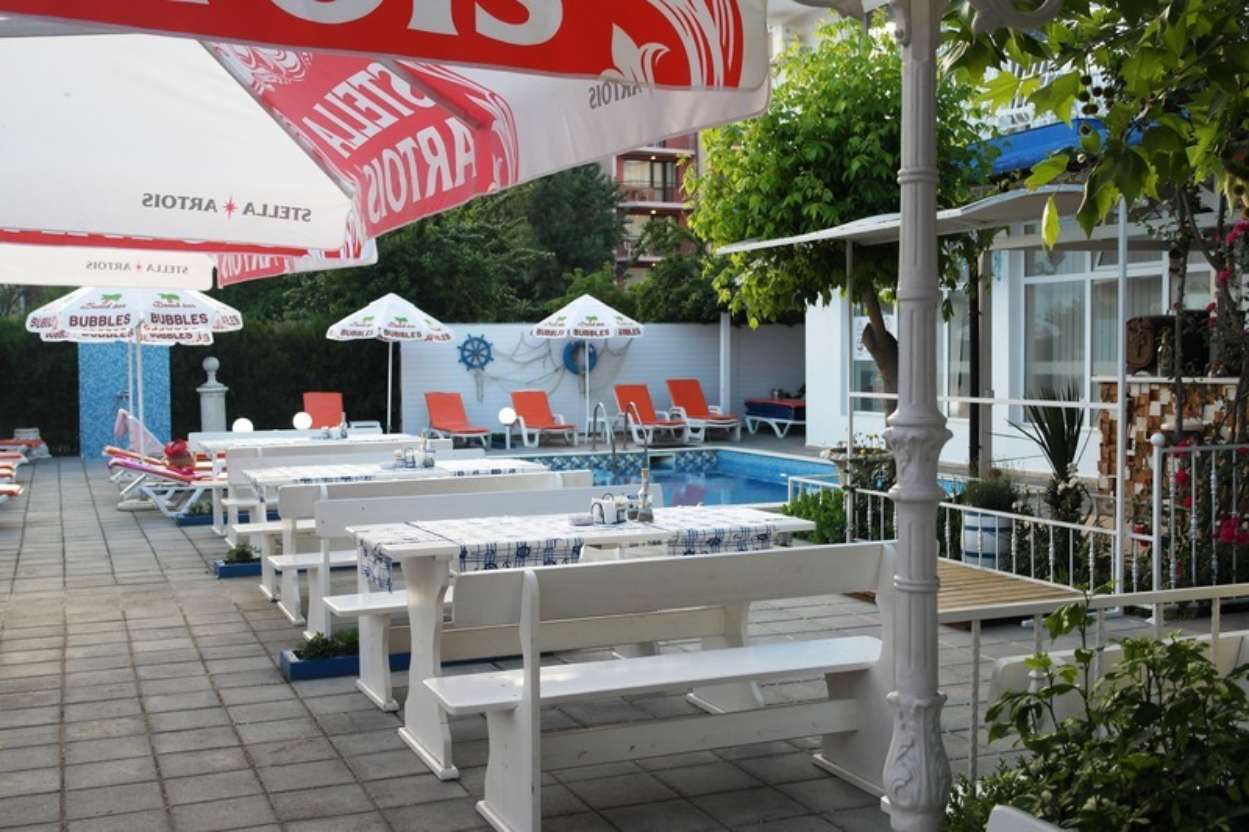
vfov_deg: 33.4
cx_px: 624
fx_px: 1387
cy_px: 416
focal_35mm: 40
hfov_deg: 48.5
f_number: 4
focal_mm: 26
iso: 200
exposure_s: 1/100
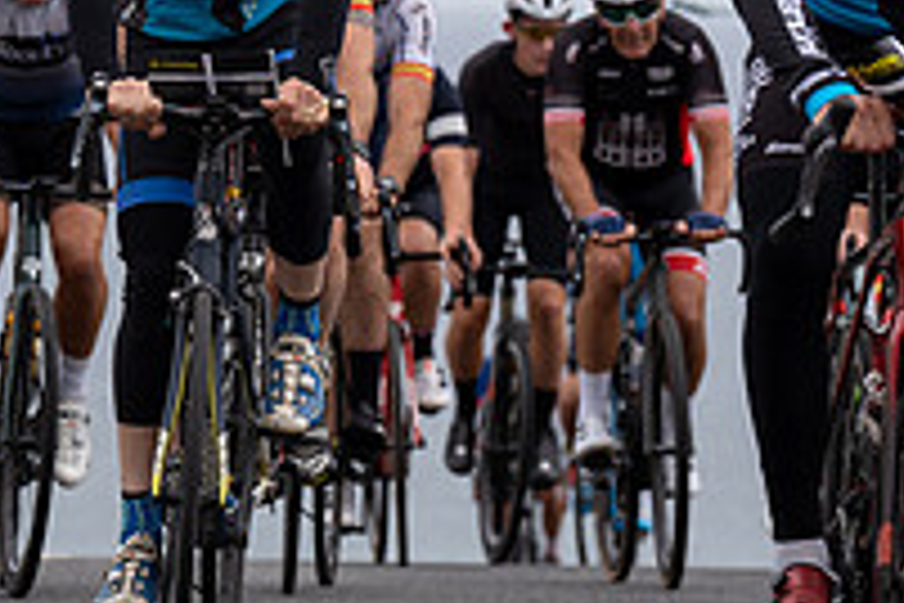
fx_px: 8386
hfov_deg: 6.2
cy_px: -214
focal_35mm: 334
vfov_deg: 4.1
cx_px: 193
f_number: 4.5
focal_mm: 116
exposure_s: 1/640
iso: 160
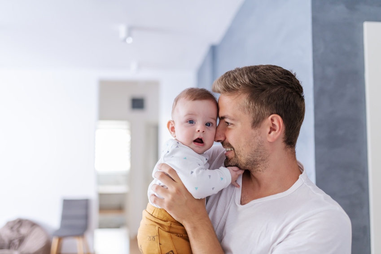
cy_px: 127
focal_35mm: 35
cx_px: 190
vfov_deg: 37.9
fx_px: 370
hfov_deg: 54.4
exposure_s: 1/160
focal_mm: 35
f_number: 1.4
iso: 800
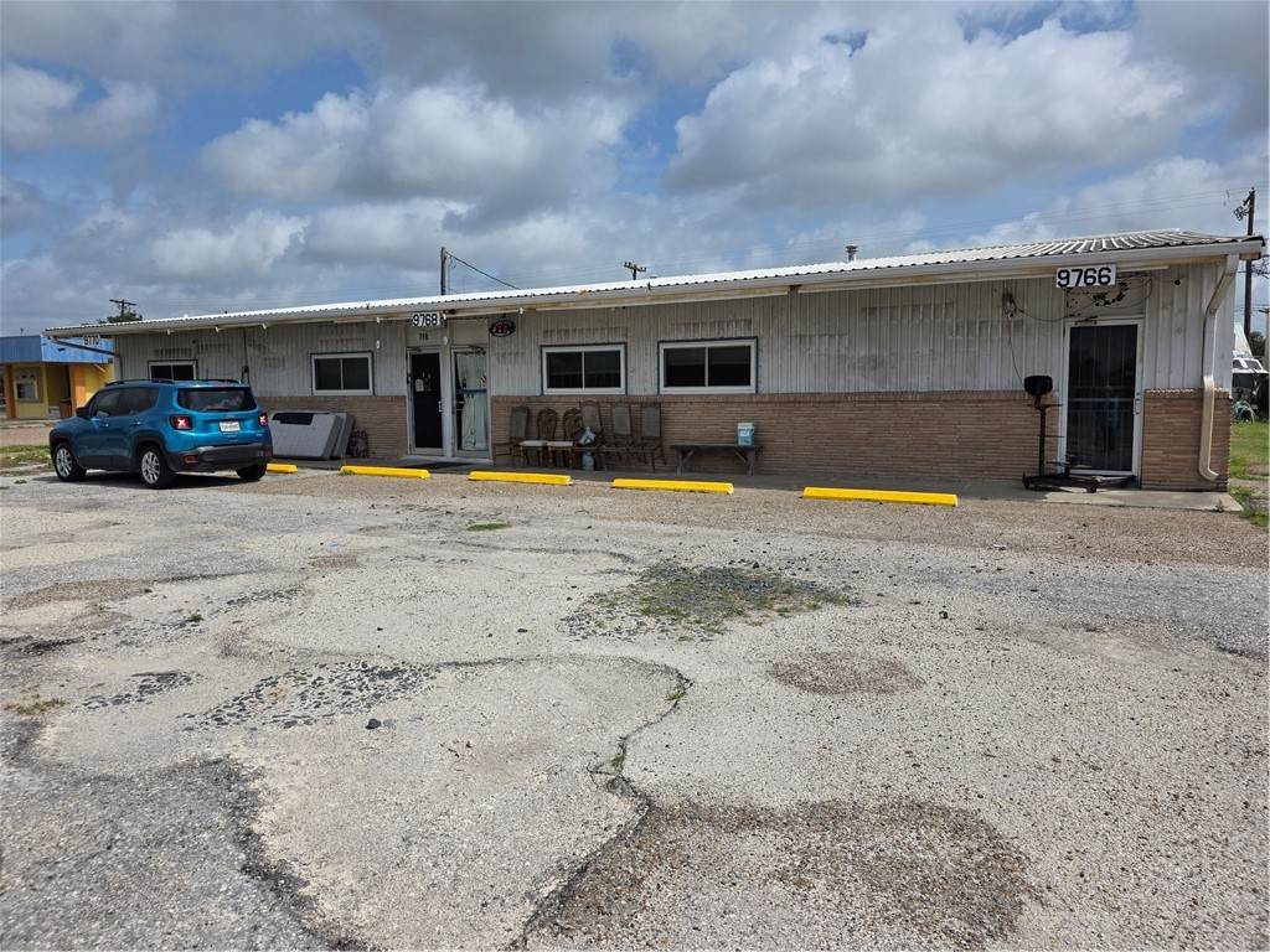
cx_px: 635
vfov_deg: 58.9
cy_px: 476
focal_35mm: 23
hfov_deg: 73.9
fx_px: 844
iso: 50
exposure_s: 1/7944
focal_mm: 6.3
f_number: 1.7
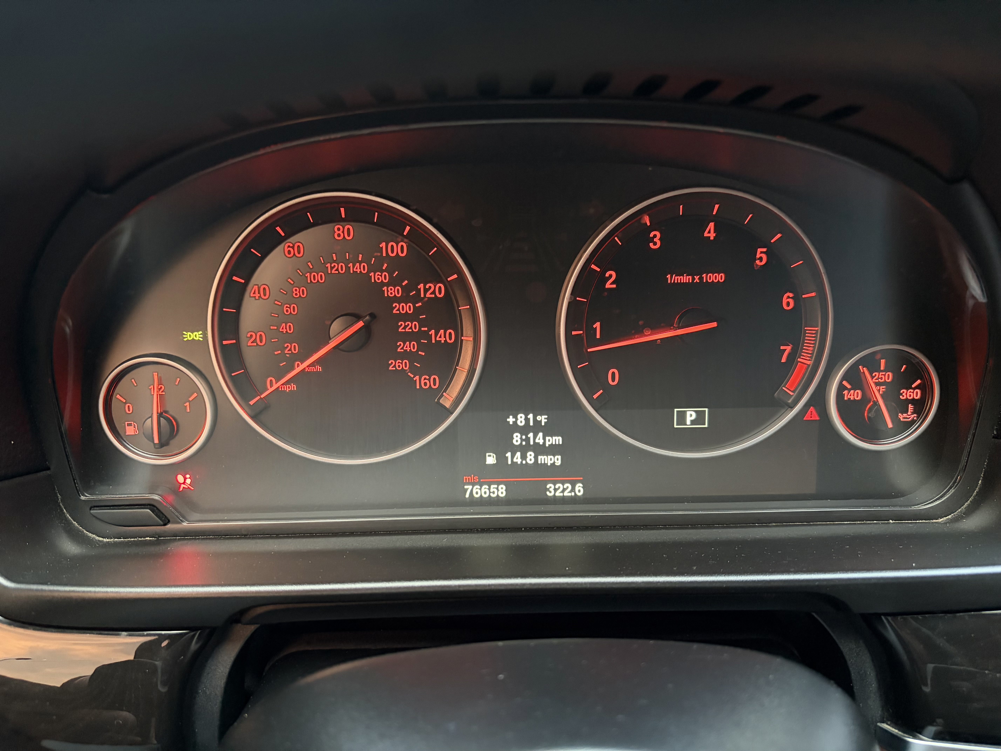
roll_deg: +4.5
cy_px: 376
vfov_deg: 53.1
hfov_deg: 67.3
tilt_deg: -24.4
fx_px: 752
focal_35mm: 26
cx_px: 500
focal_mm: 5.96
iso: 640
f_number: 1.6
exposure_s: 1/29
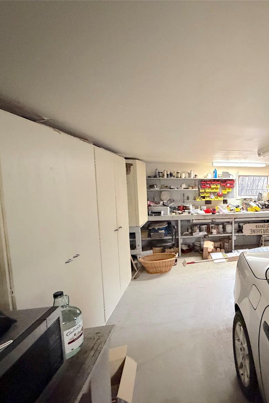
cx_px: 243
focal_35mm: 20
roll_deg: -0.1
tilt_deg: -5.9
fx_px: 224
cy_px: 207
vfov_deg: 84.0
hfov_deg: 53.9
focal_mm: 2.22
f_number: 2.2
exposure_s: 1/40
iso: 1250
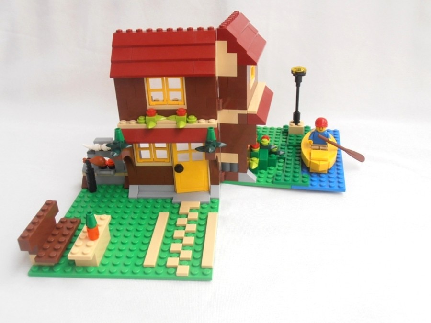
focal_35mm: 37
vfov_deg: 38.7
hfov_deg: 50.1
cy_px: 162
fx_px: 461
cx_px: 216
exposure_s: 1/40
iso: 100
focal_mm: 6.61
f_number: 3.9
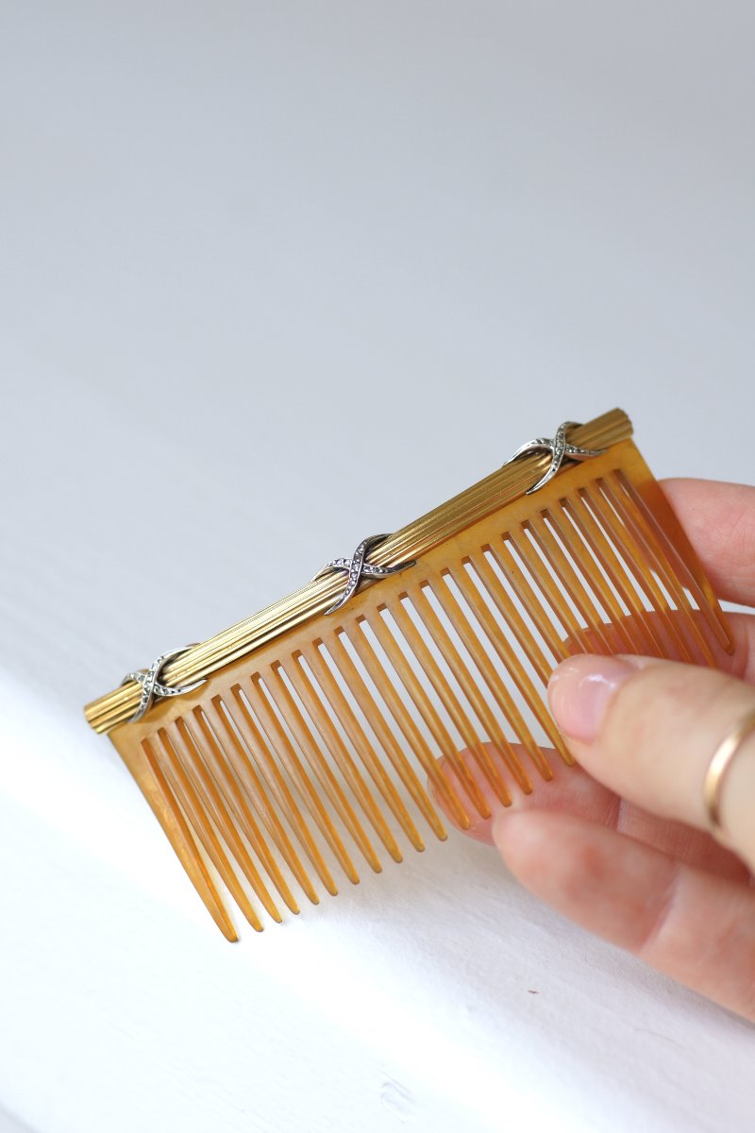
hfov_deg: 13.0
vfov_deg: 19.5
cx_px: 378
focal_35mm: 105
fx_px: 3303
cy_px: 566
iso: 200
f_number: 4
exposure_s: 1/125
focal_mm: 70
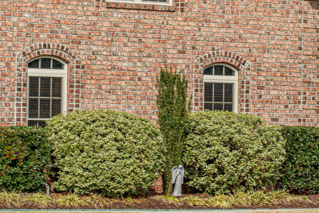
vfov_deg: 6.5
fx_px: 1879
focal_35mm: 212
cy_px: 72
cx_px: 194
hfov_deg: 9.7
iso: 100
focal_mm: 70
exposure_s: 1/160
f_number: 10
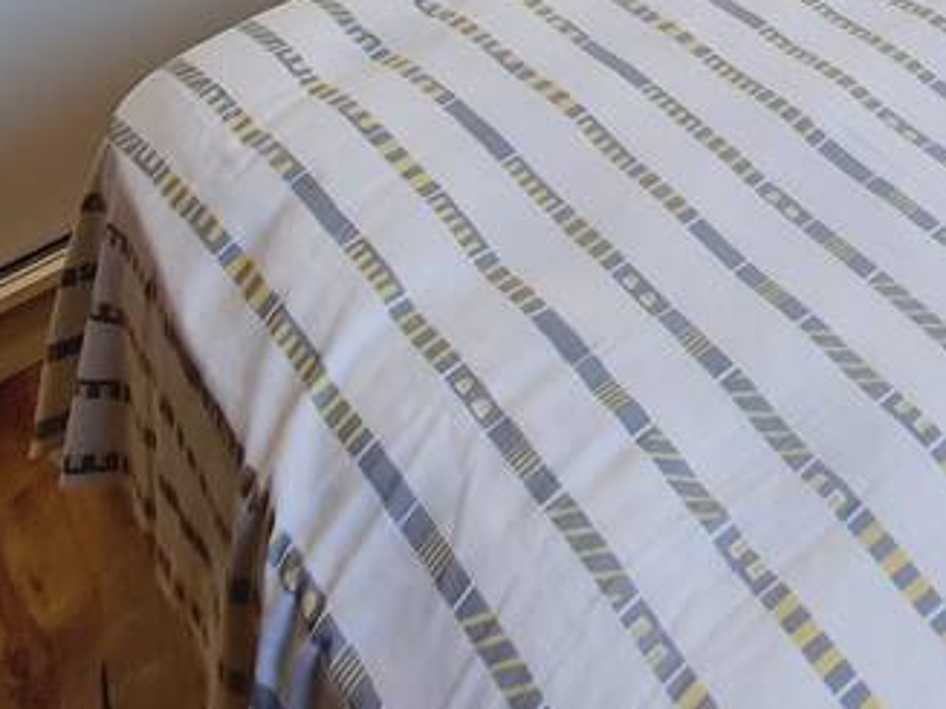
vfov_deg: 19.1
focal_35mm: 43
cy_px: -718
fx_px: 1175
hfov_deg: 36.3
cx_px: 1070
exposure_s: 1/60
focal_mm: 2.2
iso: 64
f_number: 2.2
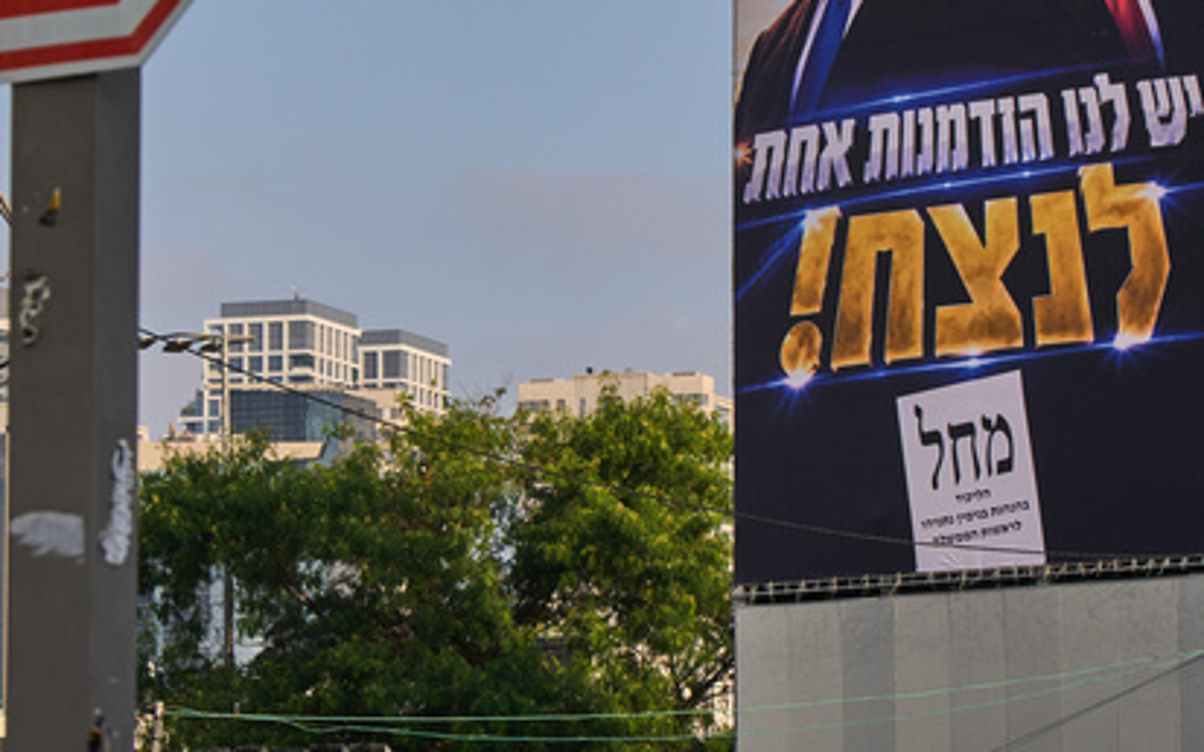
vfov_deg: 7.4
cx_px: 618
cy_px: 326
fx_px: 5807
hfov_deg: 11.8
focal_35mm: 177
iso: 200
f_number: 7.1
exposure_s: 1/1000
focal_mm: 70
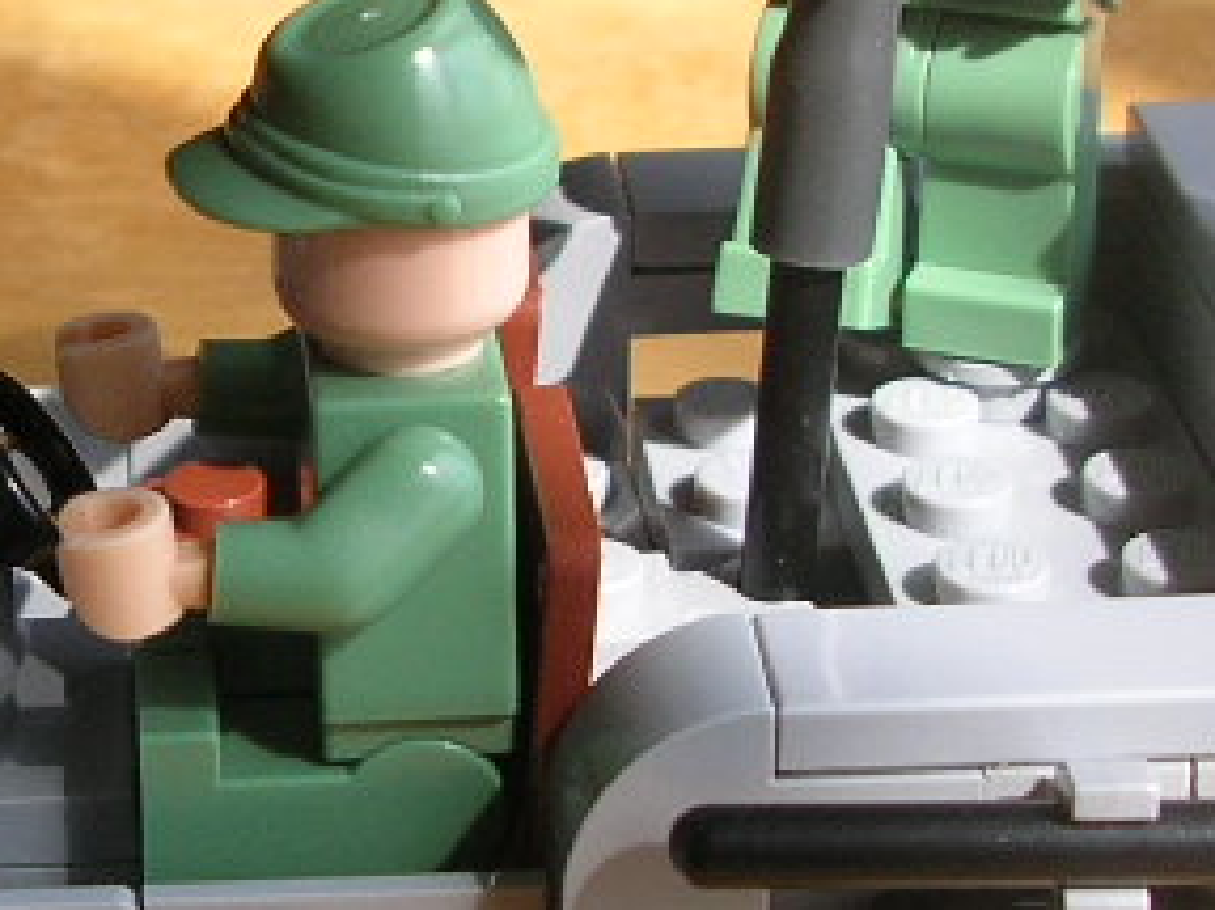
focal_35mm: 125
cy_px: 423
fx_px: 4386
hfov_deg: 15.5
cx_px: 64
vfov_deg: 11.8
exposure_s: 1/132
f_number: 2.8
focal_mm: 5.8
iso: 50
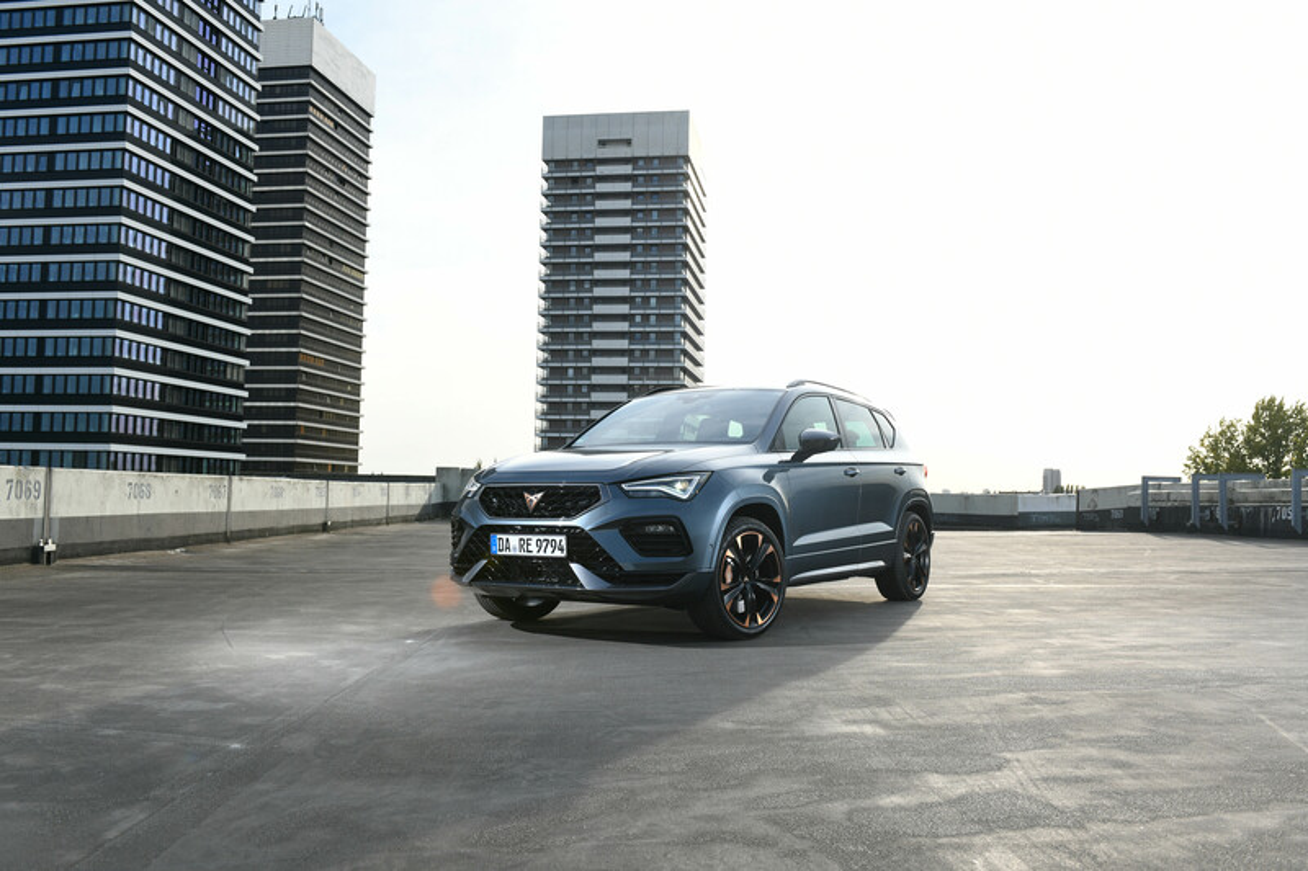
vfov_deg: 44.9
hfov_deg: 63.7
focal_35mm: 29
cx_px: 654
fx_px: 1053
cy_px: 436
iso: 200
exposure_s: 1/200
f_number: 6.3
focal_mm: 29
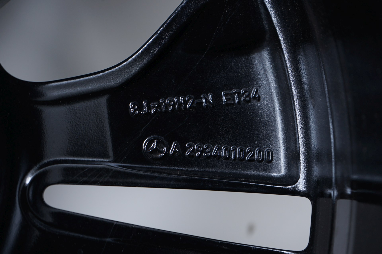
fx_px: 742
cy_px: 127
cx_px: 191
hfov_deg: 28.9
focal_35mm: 70
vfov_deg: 19.4
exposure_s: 1/100
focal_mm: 70
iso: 250
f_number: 7.1
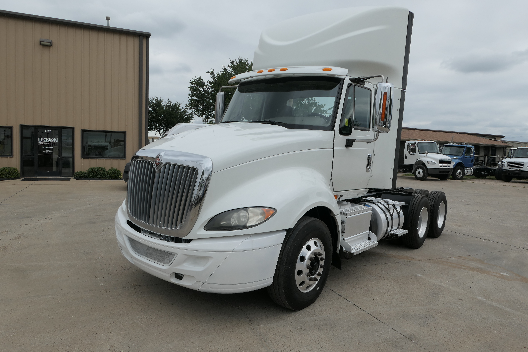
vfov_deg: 53.1
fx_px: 352
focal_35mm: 24
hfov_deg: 73.7
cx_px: 264
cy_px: 176
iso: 125
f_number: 4
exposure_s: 1/1600
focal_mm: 8.8
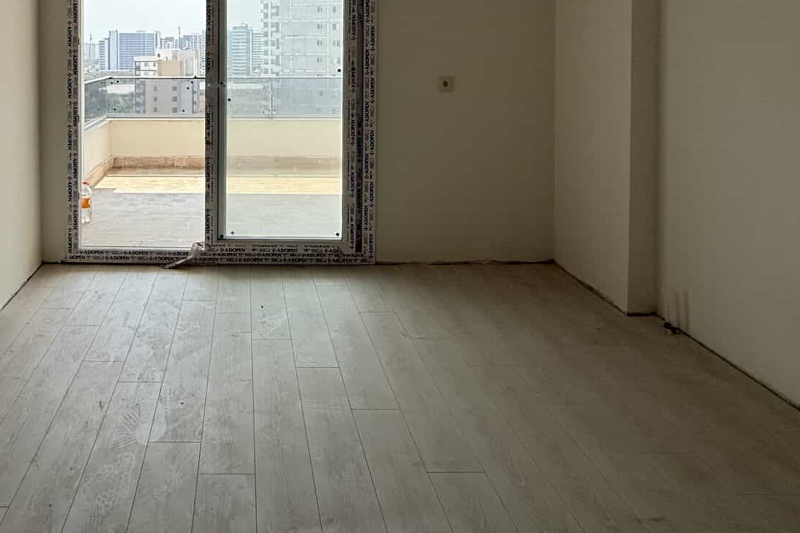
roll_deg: +0.3
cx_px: 241
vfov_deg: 43.8
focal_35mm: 27
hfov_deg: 64.8
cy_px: 56
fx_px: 600
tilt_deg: -0.7
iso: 64
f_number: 2.2
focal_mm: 2.22
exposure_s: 1/901
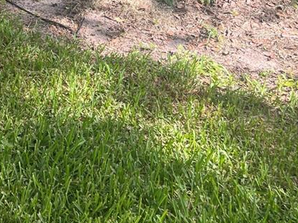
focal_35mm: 74
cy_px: -125
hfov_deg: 25.0
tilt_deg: -16.9
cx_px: -6
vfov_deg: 17.6
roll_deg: +0.7
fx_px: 637
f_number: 1.6
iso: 50
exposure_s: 1/330
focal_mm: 5.1
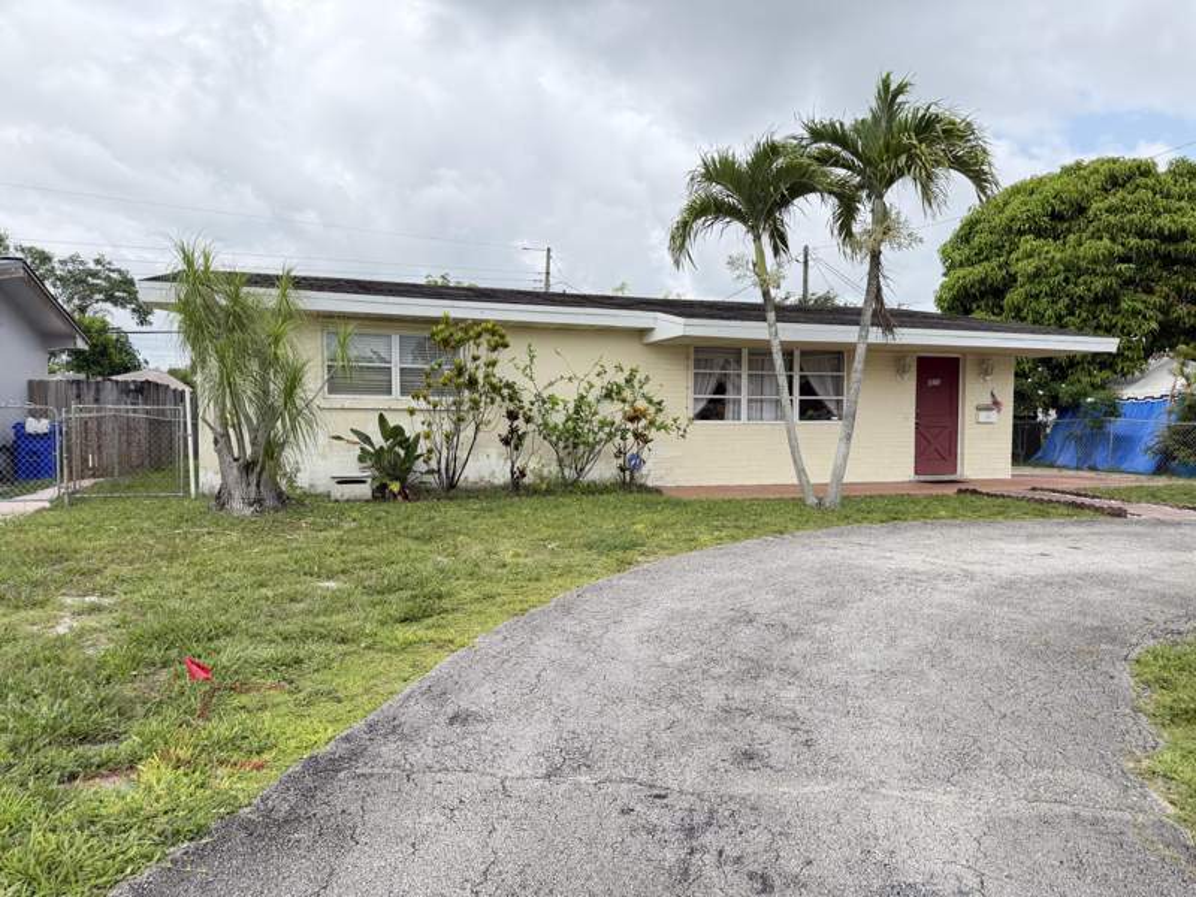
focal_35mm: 24
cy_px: 448
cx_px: 598
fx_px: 829
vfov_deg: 56.8
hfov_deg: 71.6
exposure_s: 1/1437
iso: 80
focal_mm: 6.76
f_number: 1.78
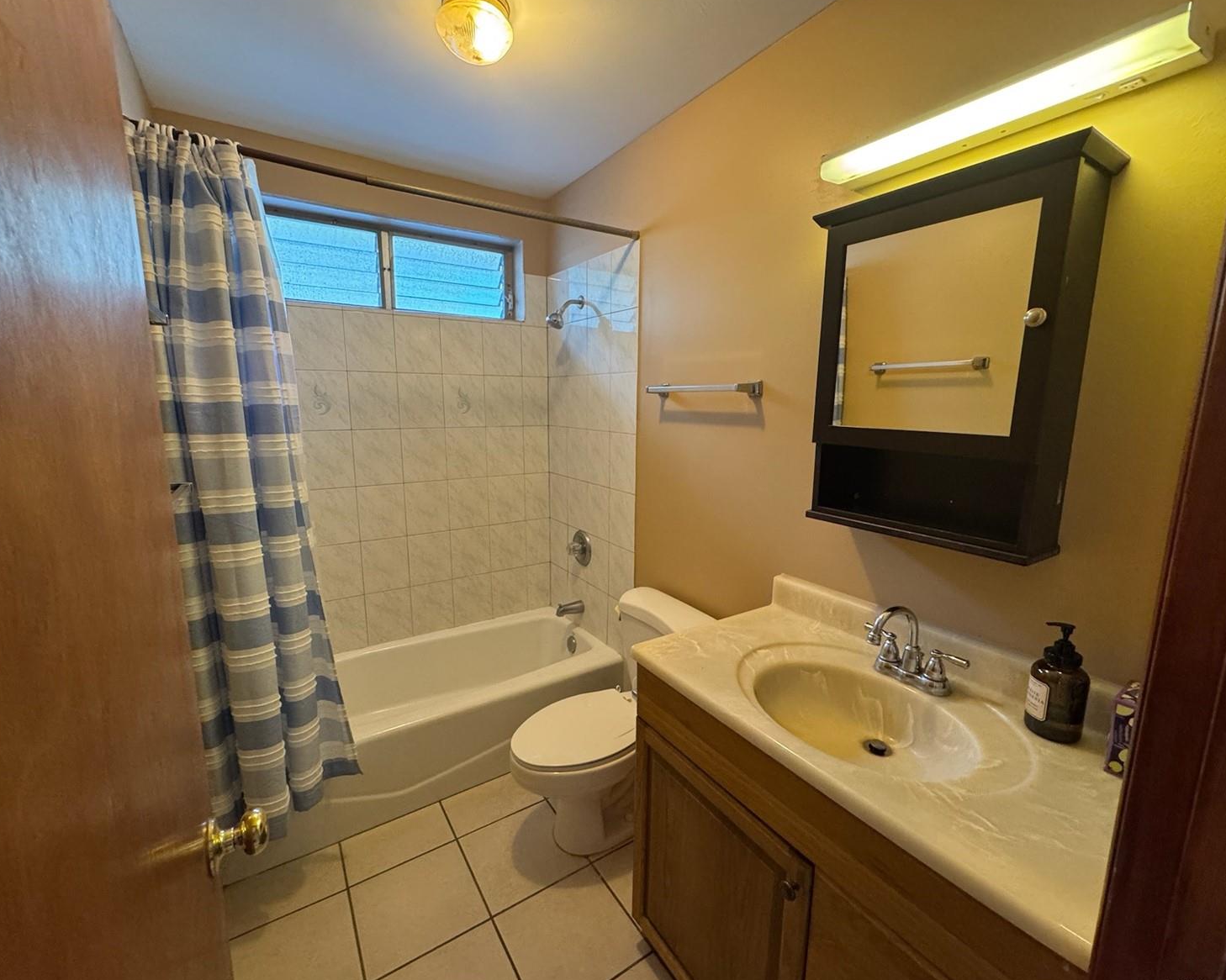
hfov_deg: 96.8
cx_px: 620
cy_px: 493
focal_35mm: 15
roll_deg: -0.8
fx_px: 544
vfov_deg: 84.0
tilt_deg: -10.3
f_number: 2.2
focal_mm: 2.22
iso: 400
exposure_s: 1/60
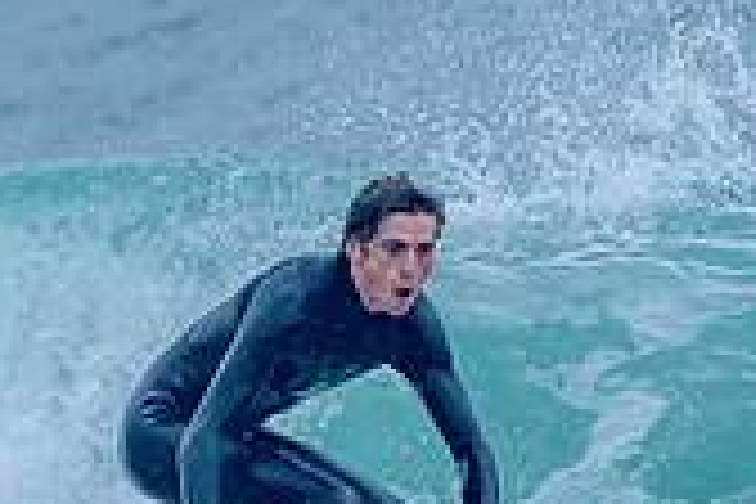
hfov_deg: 1.0
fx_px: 45398
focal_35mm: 2162
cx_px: 338
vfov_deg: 0.6
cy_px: 578
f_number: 5.6
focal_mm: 500
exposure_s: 1/2000
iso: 800
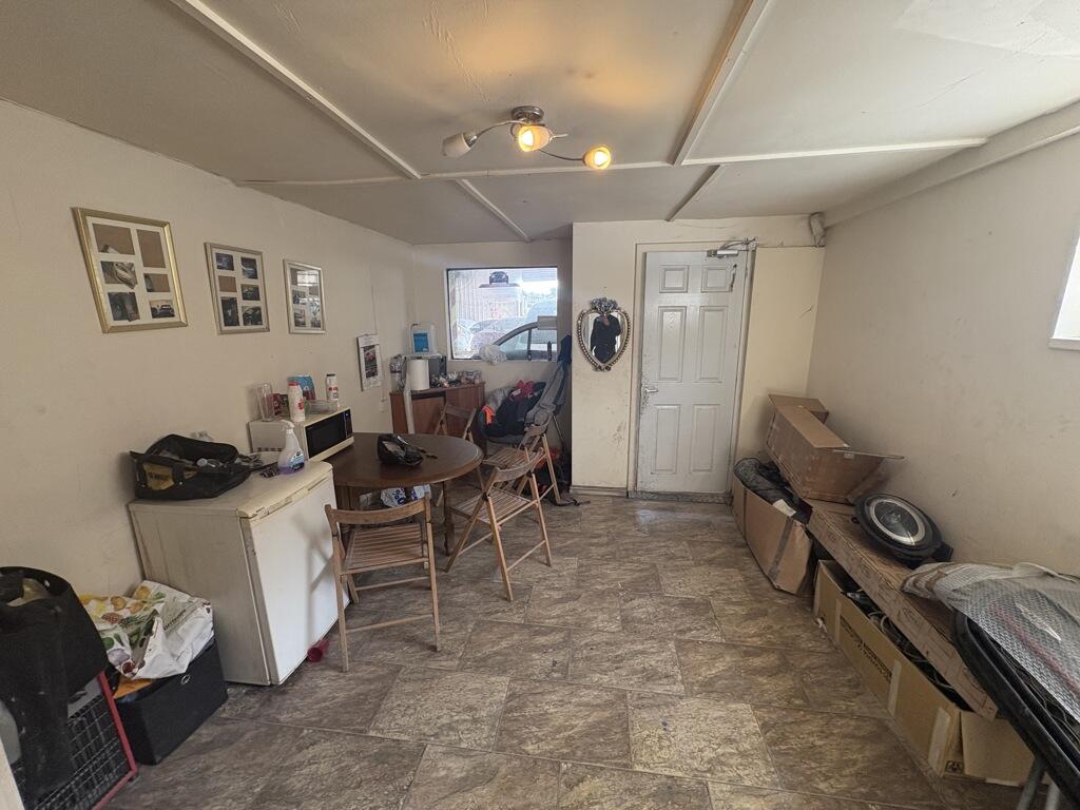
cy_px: 405
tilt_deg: -12.0
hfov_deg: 102.1
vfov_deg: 85.7
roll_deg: +1.4
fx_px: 437
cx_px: 540
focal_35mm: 14
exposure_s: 1/100
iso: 250
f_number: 2.2
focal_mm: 2.22
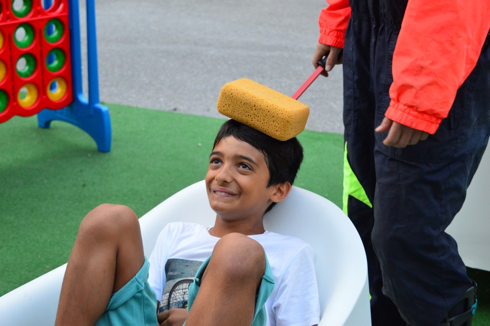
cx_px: 245
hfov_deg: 28.1
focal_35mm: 72
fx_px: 979
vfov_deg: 18.9
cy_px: 163
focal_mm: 48
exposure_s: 1/160
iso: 1600
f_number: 5.3
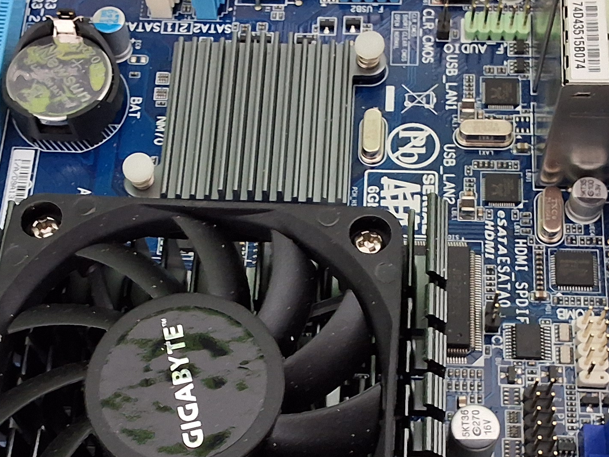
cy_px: 340
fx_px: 1126
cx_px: 294
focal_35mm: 64
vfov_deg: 22.7
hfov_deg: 30.3
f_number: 1.9
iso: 320
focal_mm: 2.91
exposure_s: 1/24
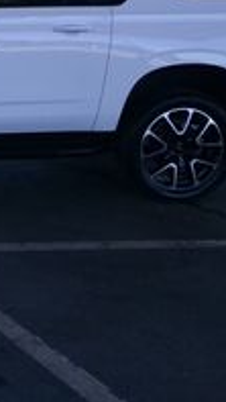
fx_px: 564
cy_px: 104
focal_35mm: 53
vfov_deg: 38.2
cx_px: -45
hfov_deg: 21.1
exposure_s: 1/60
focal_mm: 4.3
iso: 274
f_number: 11.07
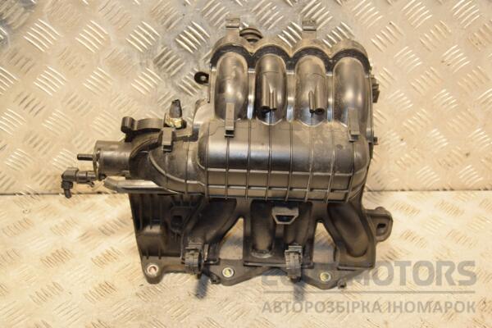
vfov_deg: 26.5
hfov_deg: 38.9
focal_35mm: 51
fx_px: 697
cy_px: 164
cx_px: 246
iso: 800
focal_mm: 34
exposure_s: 1/125
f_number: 5
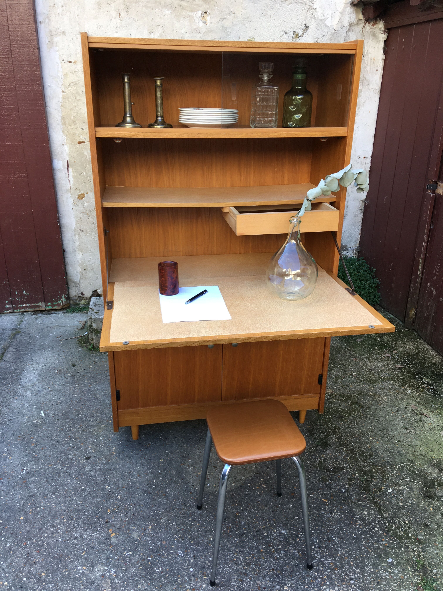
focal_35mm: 29
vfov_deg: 61.7
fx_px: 495
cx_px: 222
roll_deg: -1.5
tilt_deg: -23.5
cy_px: 296
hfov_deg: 48.2
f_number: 2.2
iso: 32
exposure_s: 1/100
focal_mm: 4.15
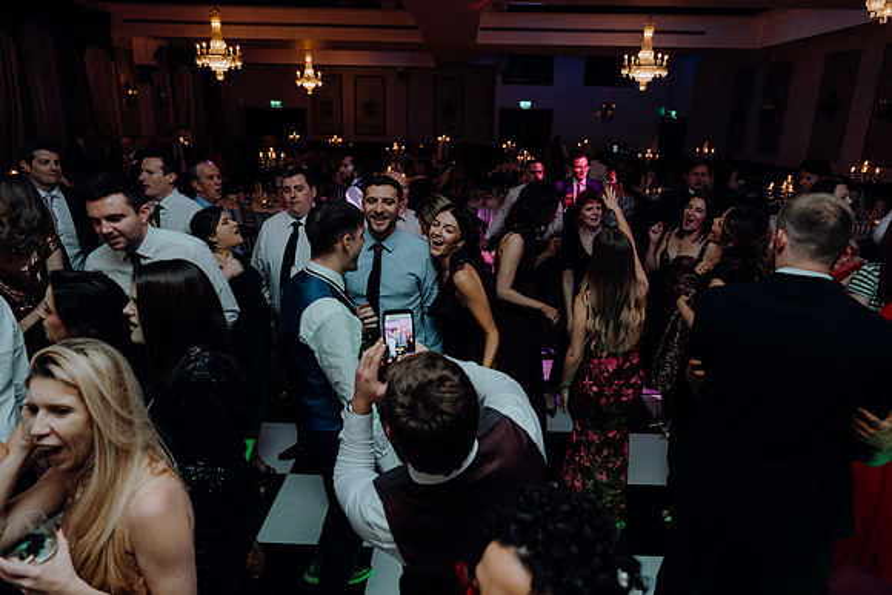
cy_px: 298
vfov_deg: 53.2
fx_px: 595
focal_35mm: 24
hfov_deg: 73.7
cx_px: 446
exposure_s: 1/160
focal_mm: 24
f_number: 3.5
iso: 2500
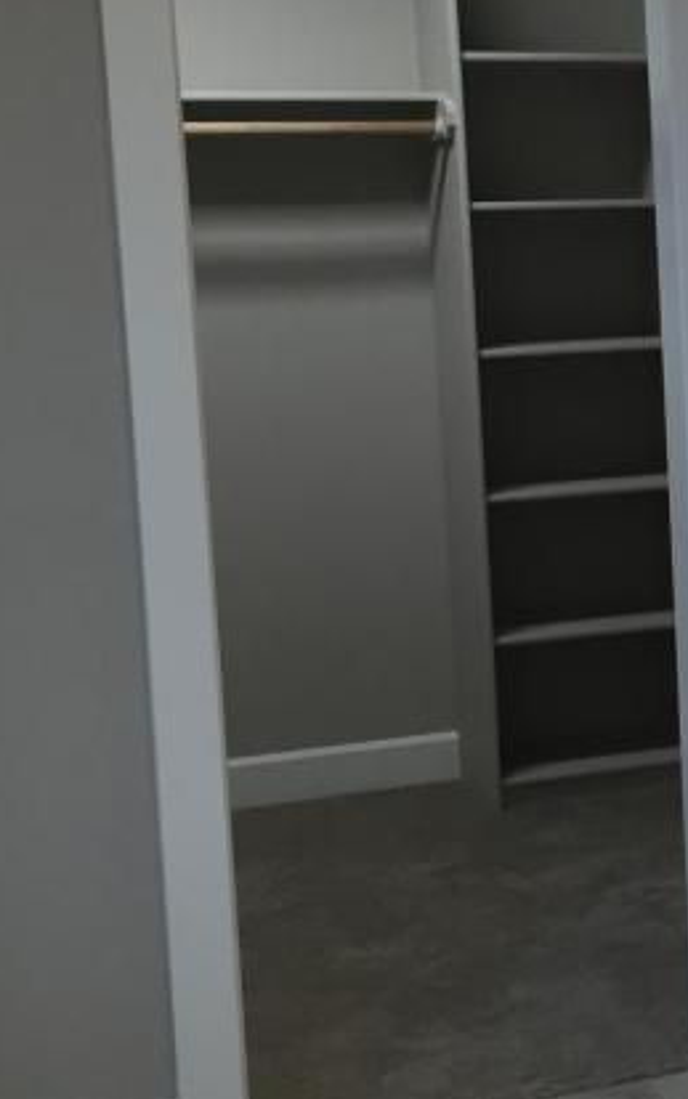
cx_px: 1047
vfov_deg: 27.1
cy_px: 480
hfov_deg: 15.7
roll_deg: +1.9
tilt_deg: -8.8
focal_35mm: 76
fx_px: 2278
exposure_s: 1/40
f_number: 2.2
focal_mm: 4.15
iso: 40
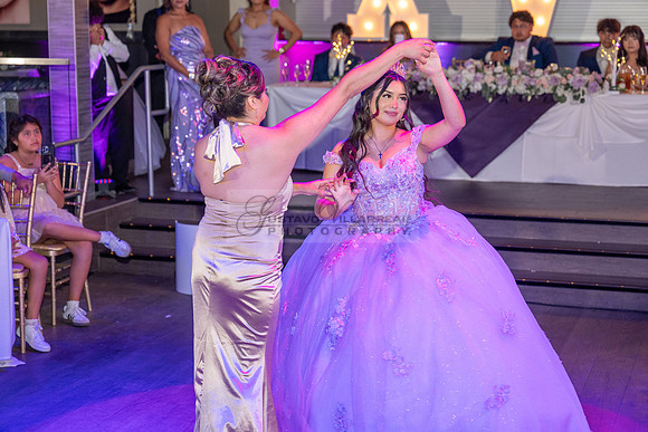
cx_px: 324
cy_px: 216
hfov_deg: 28.8
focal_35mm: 70
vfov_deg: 19.5
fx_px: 1260
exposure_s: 1/125
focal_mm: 70
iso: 1000
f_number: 3.5
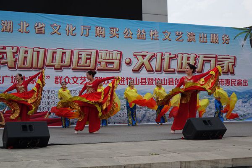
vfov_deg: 22.6
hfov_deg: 33.4
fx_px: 420
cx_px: 126
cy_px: 84
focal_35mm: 60
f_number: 4
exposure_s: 1/320
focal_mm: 21.94
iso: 125
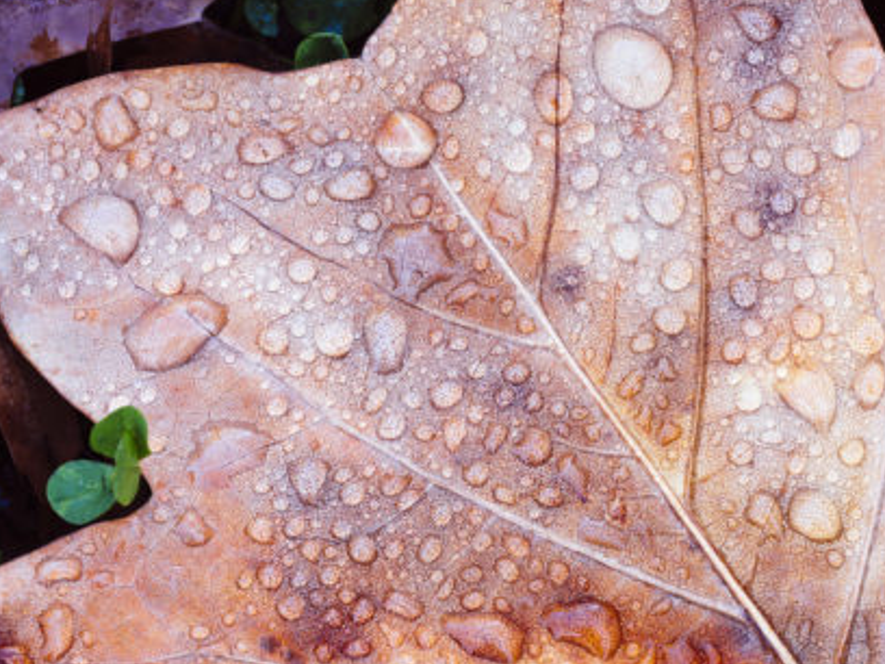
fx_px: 5267
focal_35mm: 206
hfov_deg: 9.6
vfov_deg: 7.2
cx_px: 633
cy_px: 420
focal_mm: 60
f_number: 11
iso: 200
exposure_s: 1/5
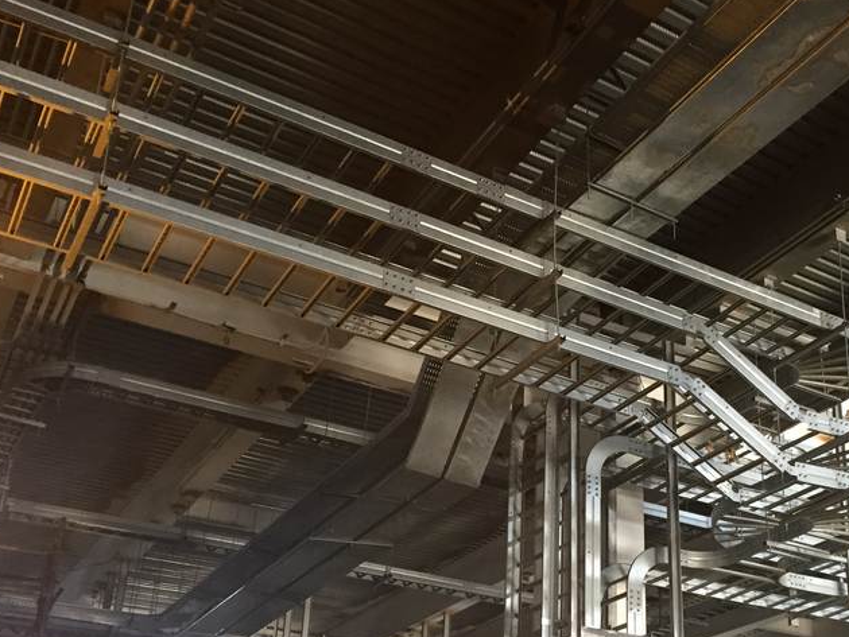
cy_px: 489
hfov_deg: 40.5
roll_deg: -1.2
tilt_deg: +20.9
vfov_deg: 30.9
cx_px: 589
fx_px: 1129
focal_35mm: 46
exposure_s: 1/30
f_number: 2.2
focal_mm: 4.15
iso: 200
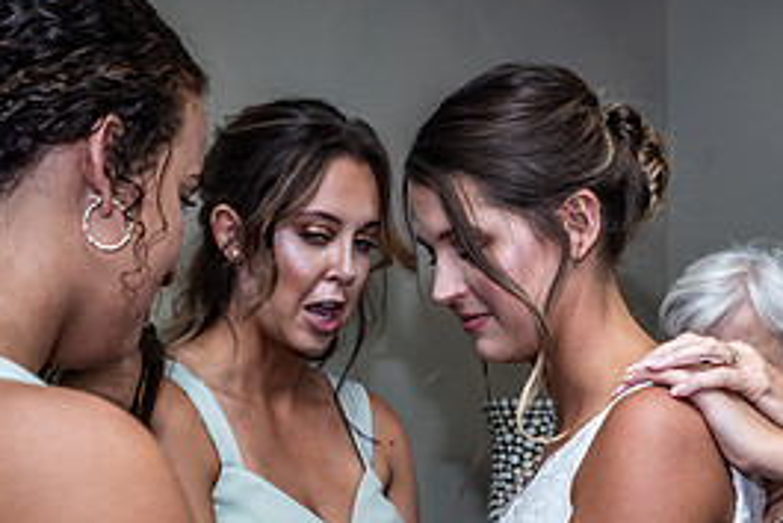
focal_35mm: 92
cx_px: 612
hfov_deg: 21.9
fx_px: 2002
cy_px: 462
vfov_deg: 14.7
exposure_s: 1/160
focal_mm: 42
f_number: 4.5
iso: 250
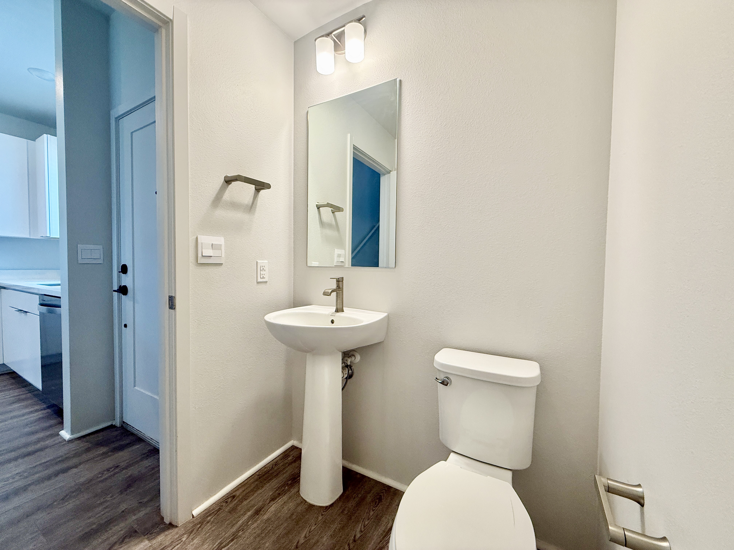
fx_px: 297
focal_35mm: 14
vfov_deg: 85.7
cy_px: 275
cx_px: 367
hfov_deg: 102.1
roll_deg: -0.5
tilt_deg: -1.4
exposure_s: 1/120
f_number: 2.2
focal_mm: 2.22
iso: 200
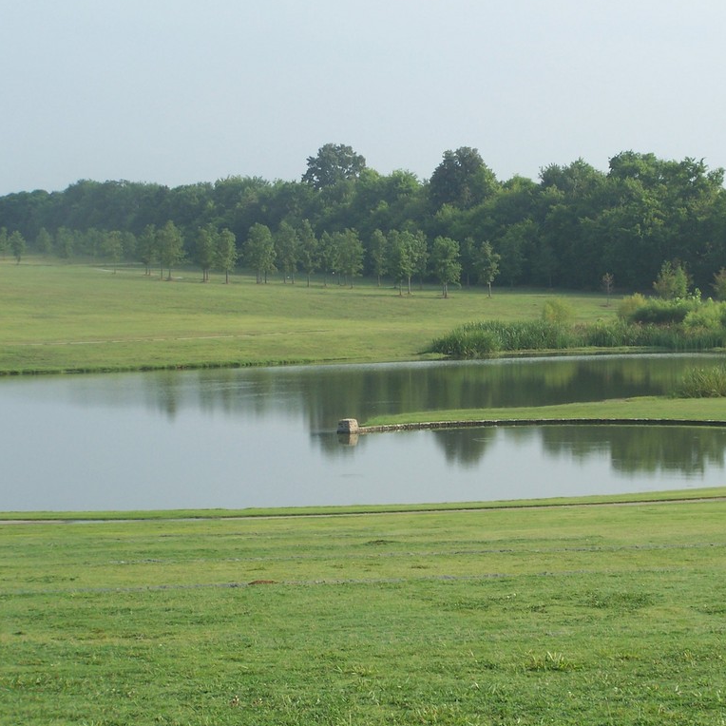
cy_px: 363
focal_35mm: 112
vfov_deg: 15.6
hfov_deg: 15.5
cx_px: 487
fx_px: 2658
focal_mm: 15.6
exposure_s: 1/750
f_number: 3.2
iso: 80
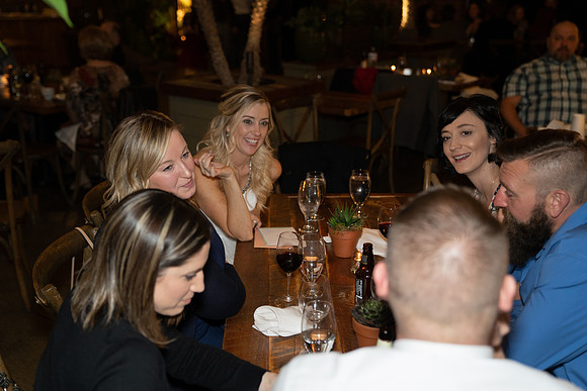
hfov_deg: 45.4
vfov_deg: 31.2
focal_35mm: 43
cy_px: 196
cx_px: 294
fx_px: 701
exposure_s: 1/160
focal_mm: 43
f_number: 2.8
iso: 2000
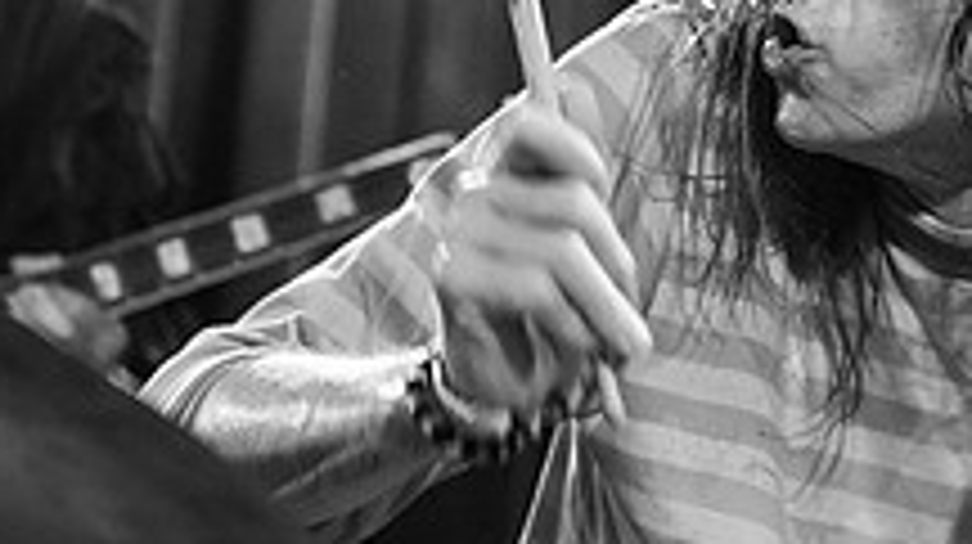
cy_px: 137
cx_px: 738
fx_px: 4351
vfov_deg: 7.2
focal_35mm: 169
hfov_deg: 12.7
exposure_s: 1/200
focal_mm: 60
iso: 2500
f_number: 3.2
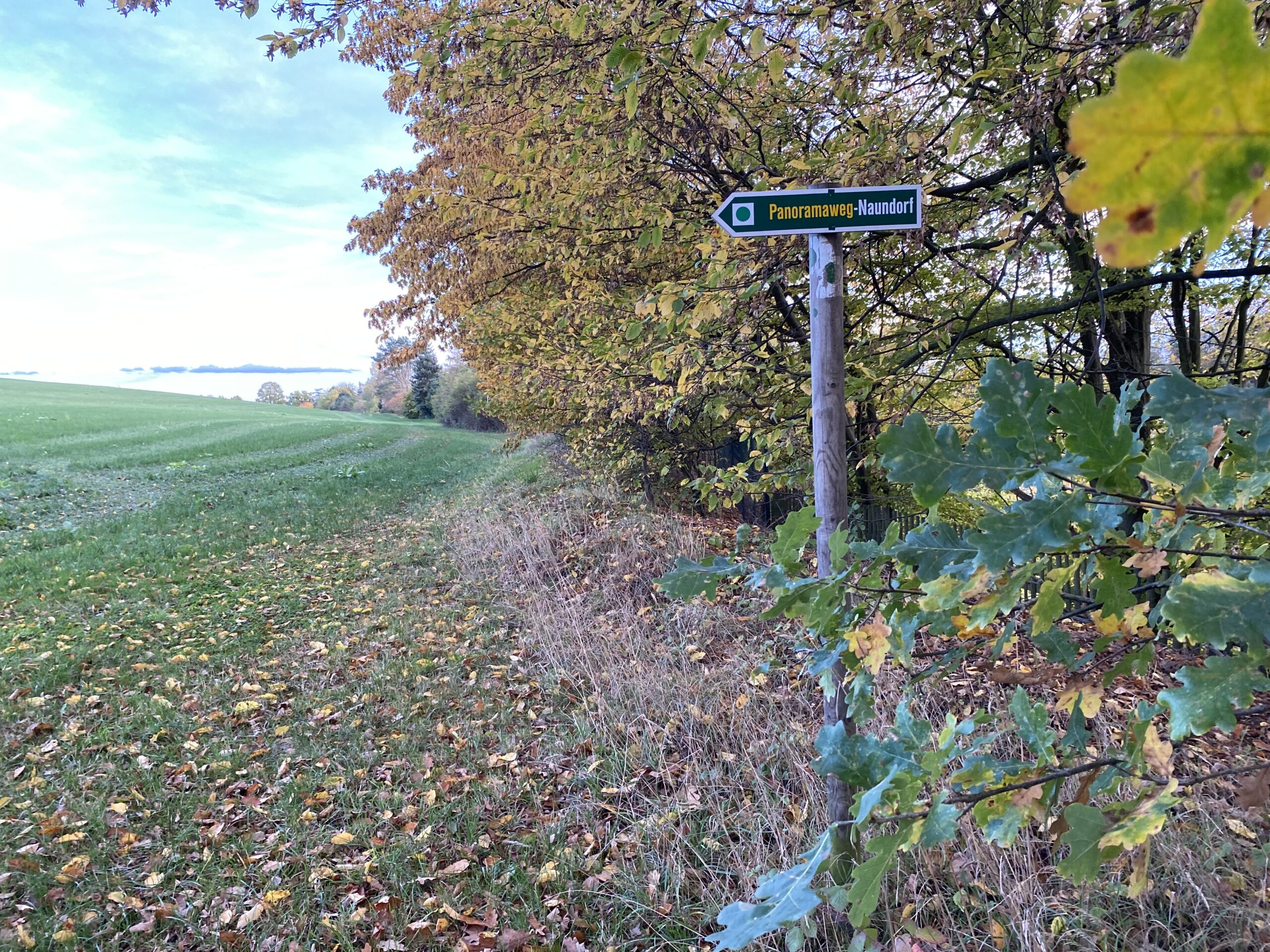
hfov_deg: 67.3
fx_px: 954
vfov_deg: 53.1
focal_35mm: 26
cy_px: 476
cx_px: 635
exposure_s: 1/102
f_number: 1.8
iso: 125
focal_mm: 4.25
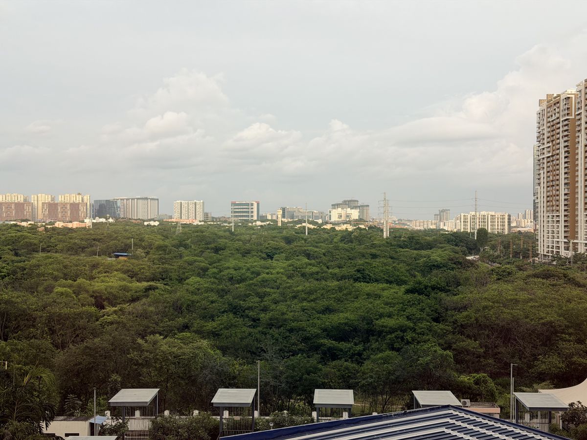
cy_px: 220
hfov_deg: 39.7
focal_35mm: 48
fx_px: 814
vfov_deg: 30.3
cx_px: 294
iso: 64
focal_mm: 6.76
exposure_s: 1/382
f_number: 1.78
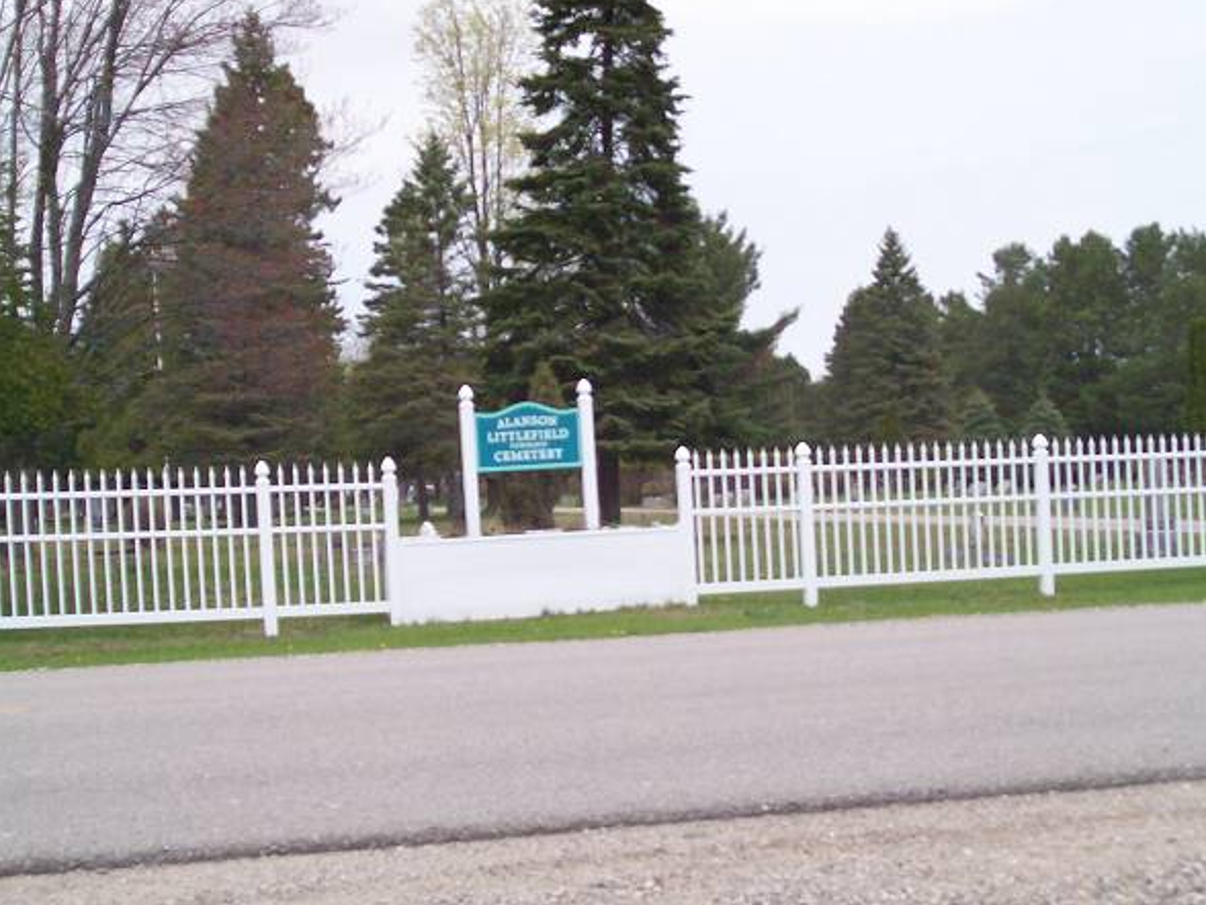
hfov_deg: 33.8
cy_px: 451
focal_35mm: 57
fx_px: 1986
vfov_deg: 25.7
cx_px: 612
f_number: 3.4
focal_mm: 9.4
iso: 80
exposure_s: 1/667
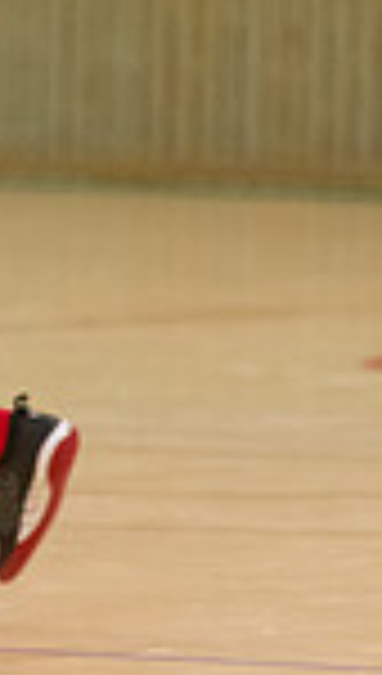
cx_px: -813
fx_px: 14522
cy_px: -146
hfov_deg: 1.5
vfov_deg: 2.7
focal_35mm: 811
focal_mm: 200
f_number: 5.3
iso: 3200
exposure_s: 1/640
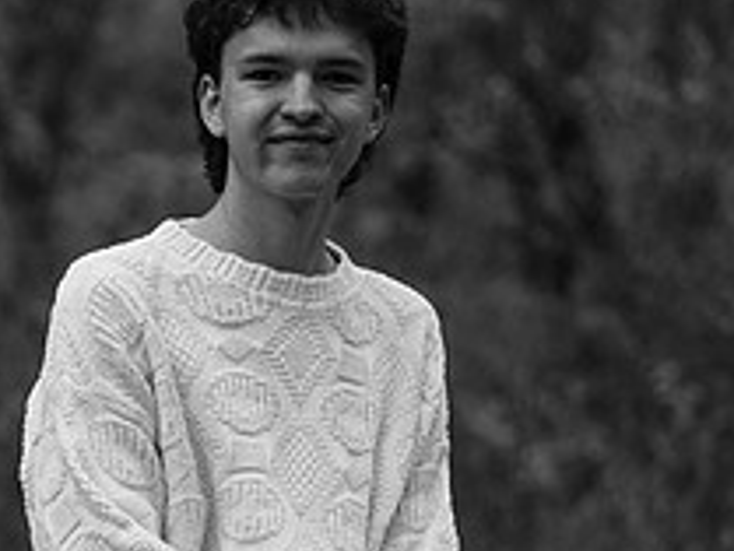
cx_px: -155
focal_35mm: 252
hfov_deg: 7.8
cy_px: 630
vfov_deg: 5.9
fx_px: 5346
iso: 200
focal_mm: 84
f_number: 2.8
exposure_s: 1/125
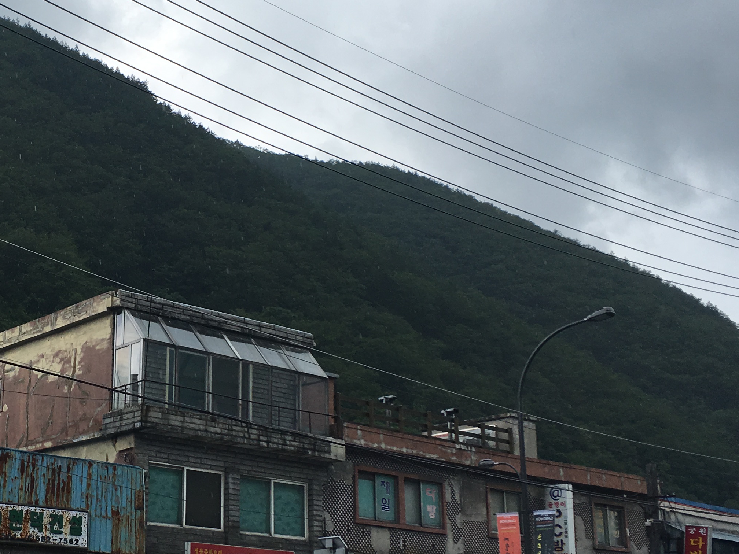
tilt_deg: +14.8
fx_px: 1238
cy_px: 313
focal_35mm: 58
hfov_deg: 32.4
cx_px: 151
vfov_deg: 25.2
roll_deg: -2.0
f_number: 2.2
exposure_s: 1/777
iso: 25
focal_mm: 4.15
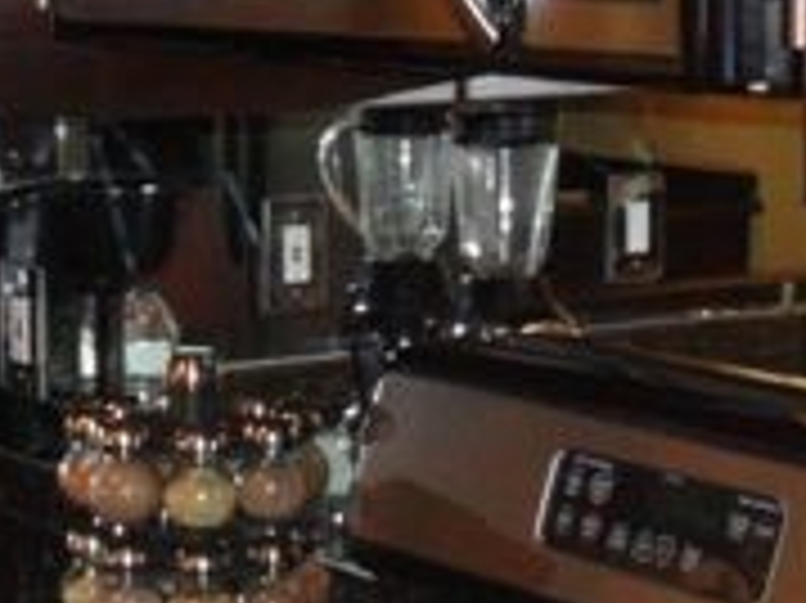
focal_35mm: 125
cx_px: -54
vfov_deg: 11.7
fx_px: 2909
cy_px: 572
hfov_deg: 15.4
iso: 200
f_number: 3
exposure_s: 1/45
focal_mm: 6.3
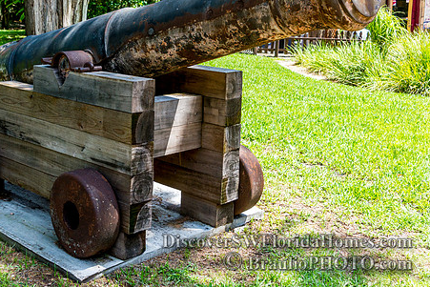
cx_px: 140
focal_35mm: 52
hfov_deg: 37.7
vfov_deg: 25.9
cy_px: 95
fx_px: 621
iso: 500
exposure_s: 1/500
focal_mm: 38
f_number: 8
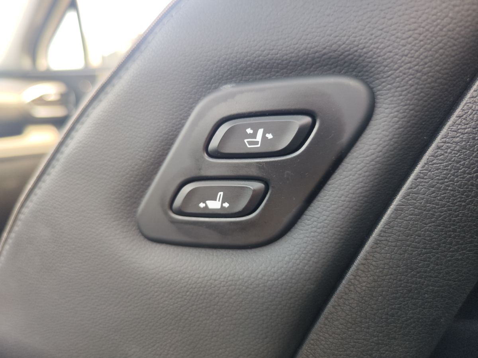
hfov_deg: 73.9
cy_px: 179
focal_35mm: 23
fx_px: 318
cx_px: 239
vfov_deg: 58.9
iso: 728
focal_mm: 7.01
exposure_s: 1/400
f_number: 1.69
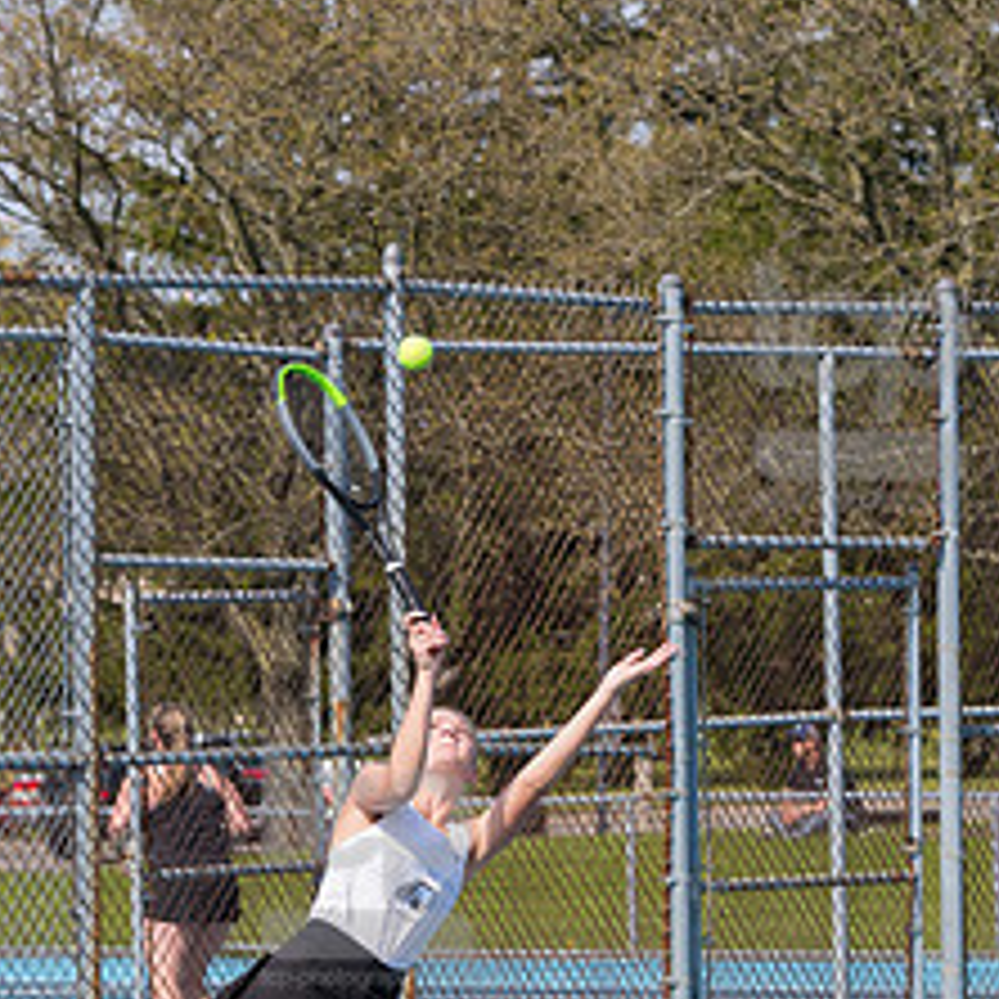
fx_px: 7738
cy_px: 864
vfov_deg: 7.4
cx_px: 367
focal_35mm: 237
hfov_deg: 7.4
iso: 320
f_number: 5.6
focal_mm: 92
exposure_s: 1/1600
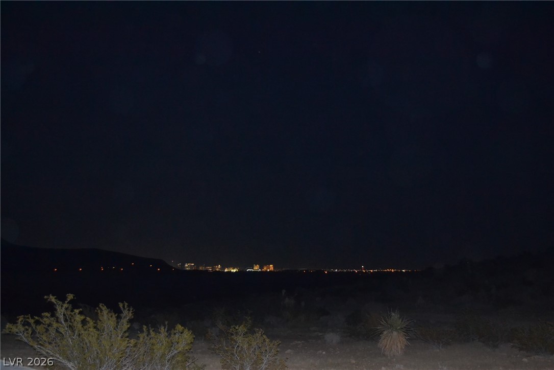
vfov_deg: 28.1
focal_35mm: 48
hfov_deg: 41.1
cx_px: 277
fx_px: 739
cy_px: 185
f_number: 4.5
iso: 3200
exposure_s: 1/60
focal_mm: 32
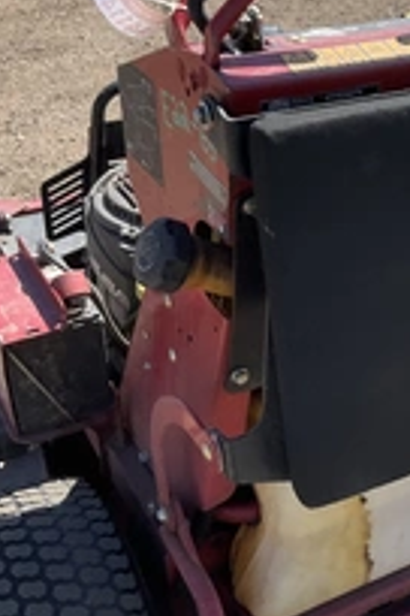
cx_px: 428
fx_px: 1008
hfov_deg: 22.0
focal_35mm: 59
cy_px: 302
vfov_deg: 33.9
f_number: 1.8
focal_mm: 3
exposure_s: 1/1055
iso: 25
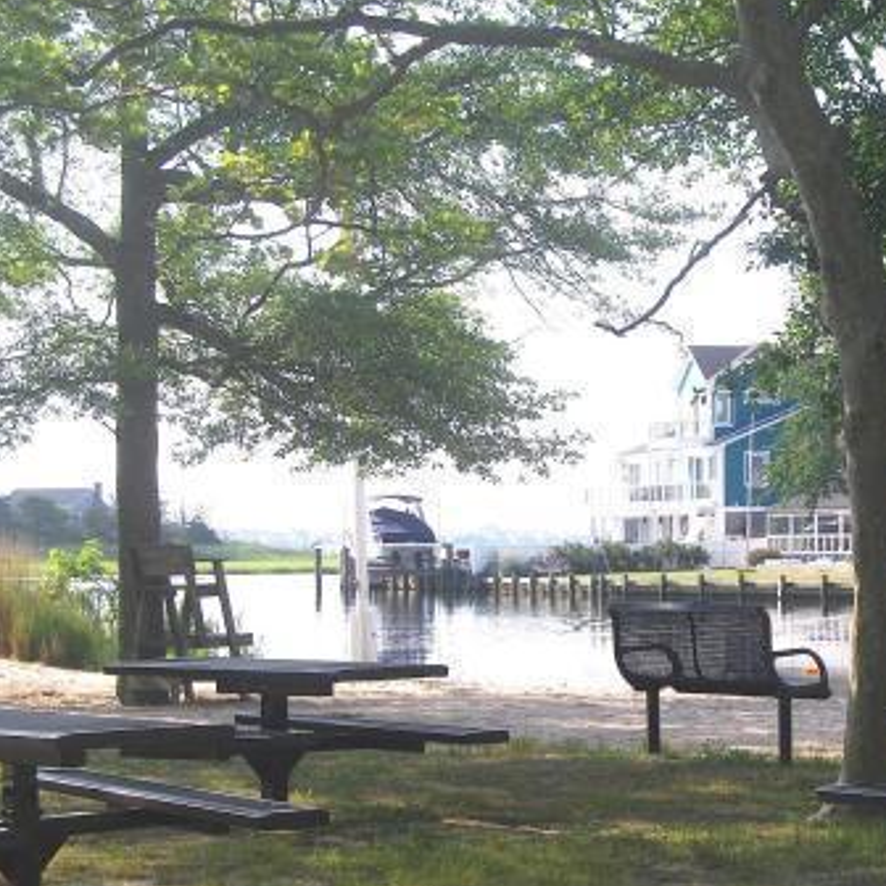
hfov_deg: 15.9
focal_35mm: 109
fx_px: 3156
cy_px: 506
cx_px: 732
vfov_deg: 16.0
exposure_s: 1/250
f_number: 8
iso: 100
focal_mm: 40
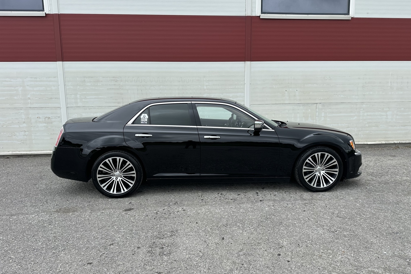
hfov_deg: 71.5
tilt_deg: -8.0
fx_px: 285
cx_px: 206
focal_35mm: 25
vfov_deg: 51.2
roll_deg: +0.9
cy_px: 145
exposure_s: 1/1289
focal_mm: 6.86
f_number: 1.78
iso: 80
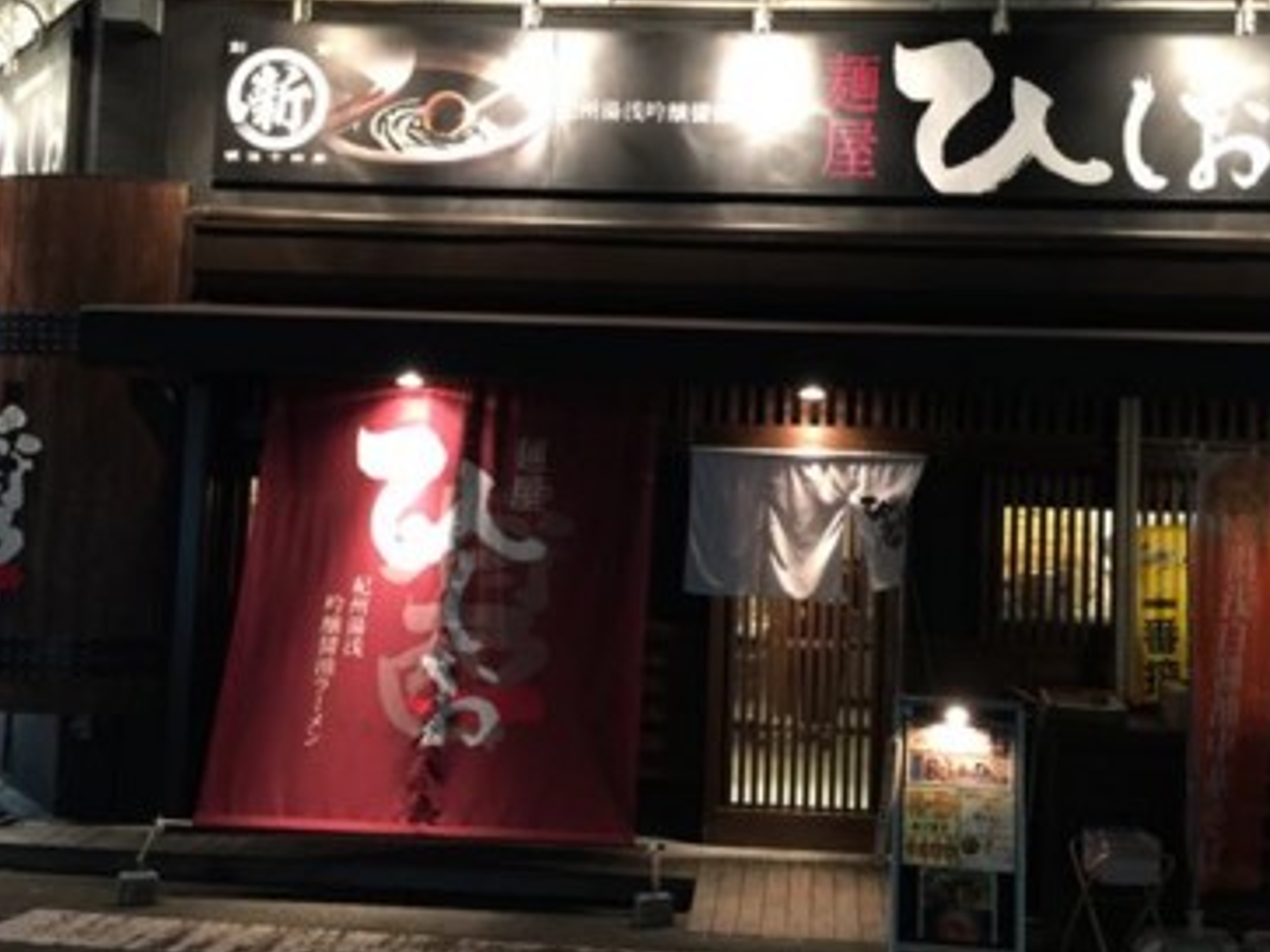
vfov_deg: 39.6
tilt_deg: +3.8
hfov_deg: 51.1
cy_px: 438
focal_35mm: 36
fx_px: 1320
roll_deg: -1.9
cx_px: 756
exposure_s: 1/8
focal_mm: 4.15
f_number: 2.2
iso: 125
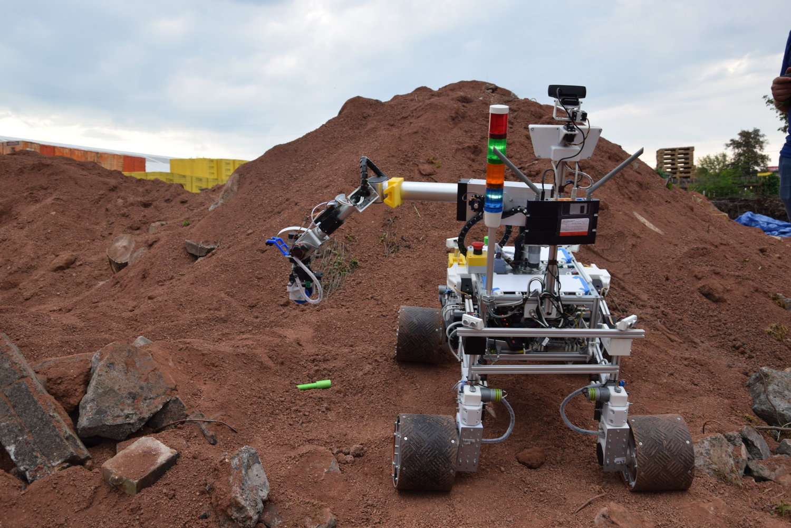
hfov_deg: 53.1
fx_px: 791
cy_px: 264
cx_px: 396
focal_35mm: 36
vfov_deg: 36.9
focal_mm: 24
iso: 250
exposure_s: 1/200
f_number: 7.1
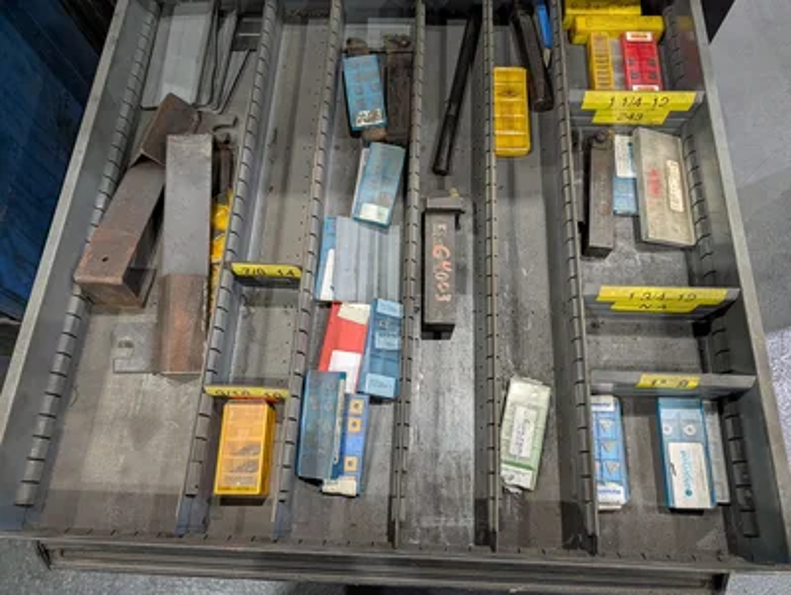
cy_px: 298
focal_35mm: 24
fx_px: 549
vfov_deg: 56.9
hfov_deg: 71.5
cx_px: 396
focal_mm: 6.9
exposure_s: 1/120
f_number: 1.68
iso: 457
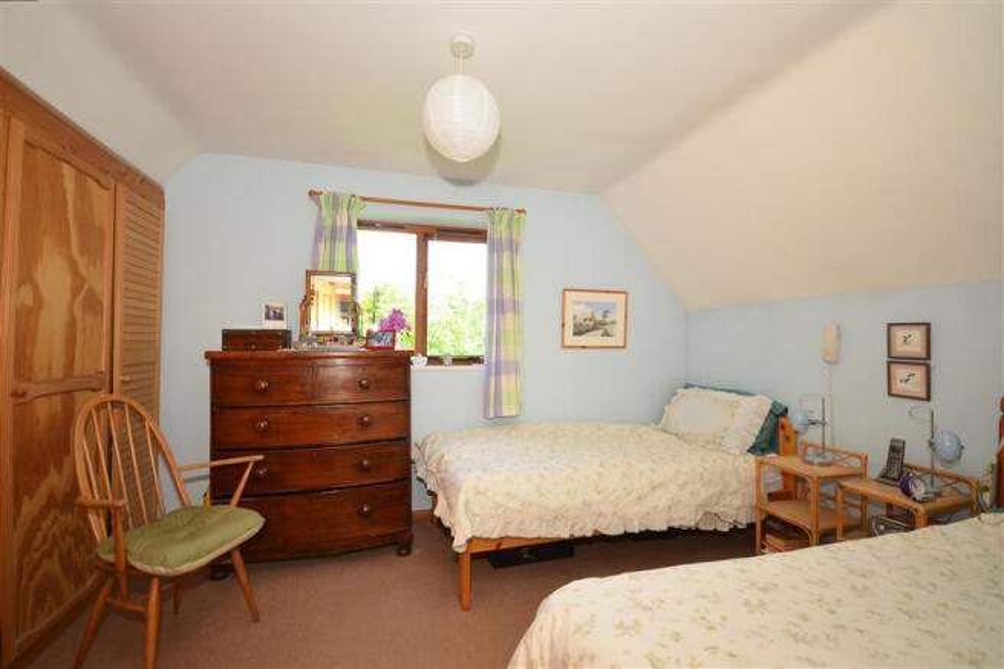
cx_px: 502
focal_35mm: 15
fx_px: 418
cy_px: 334
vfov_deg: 77.3
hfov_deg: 100.4
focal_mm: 10
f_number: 5
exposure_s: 1/60
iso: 200
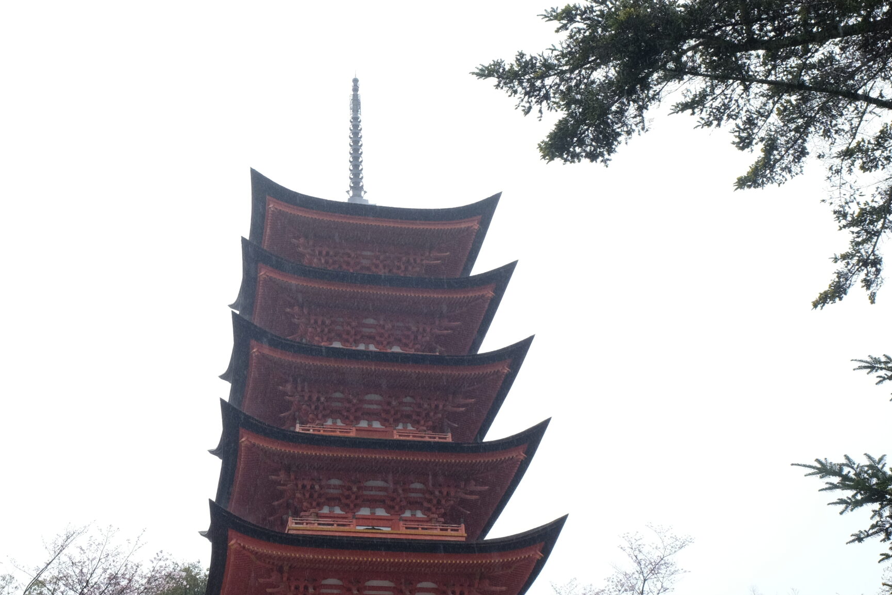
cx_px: 397
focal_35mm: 52
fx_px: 1288
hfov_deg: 38.1
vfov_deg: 26.0
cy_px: 311
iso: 800
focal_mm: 23.3
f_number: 11
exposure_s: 1/250
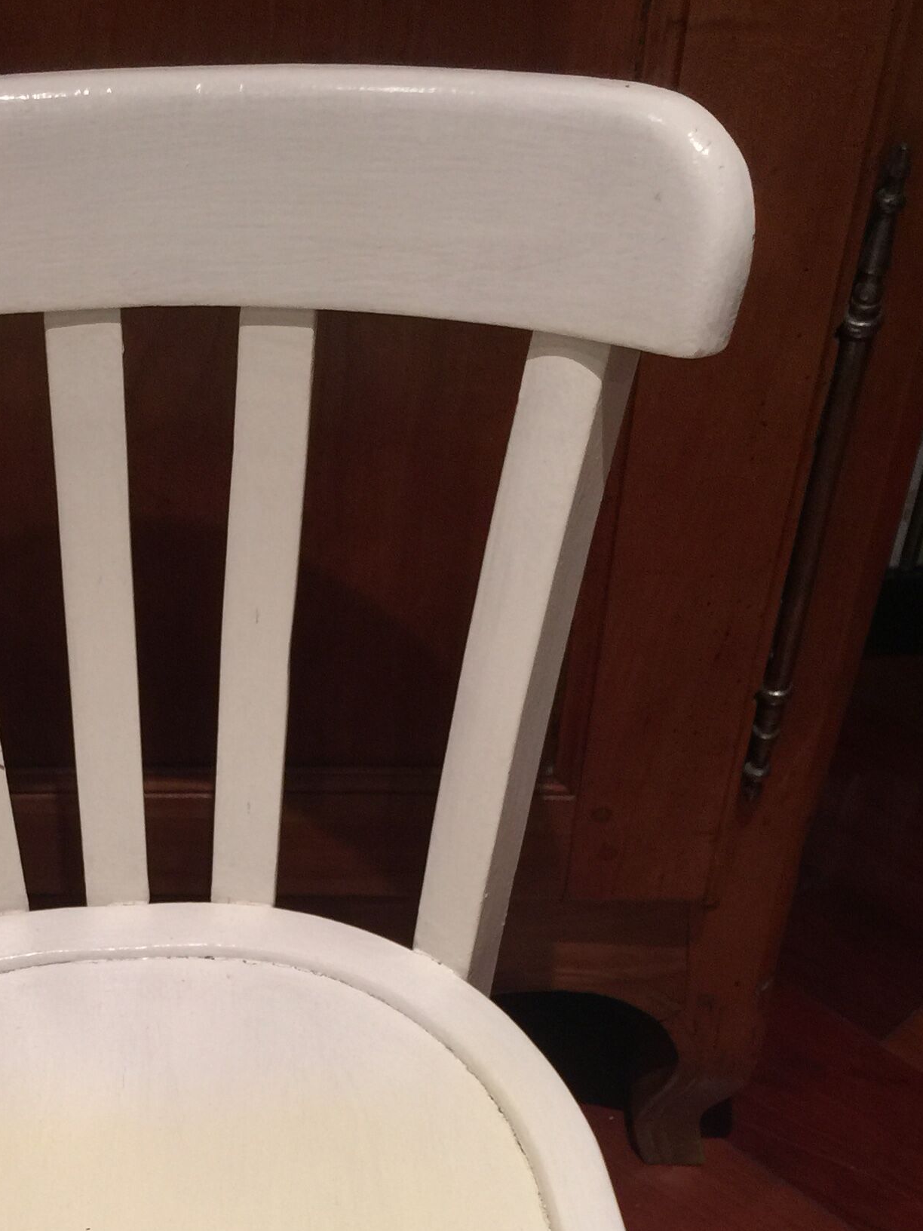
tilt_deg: -50.5
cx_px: 183
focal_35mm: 58
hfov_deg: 24.8
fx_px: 2062
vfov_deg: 31.7
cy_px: 1094
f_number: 2.2
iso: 40
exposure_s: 1/17
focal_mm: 4.15
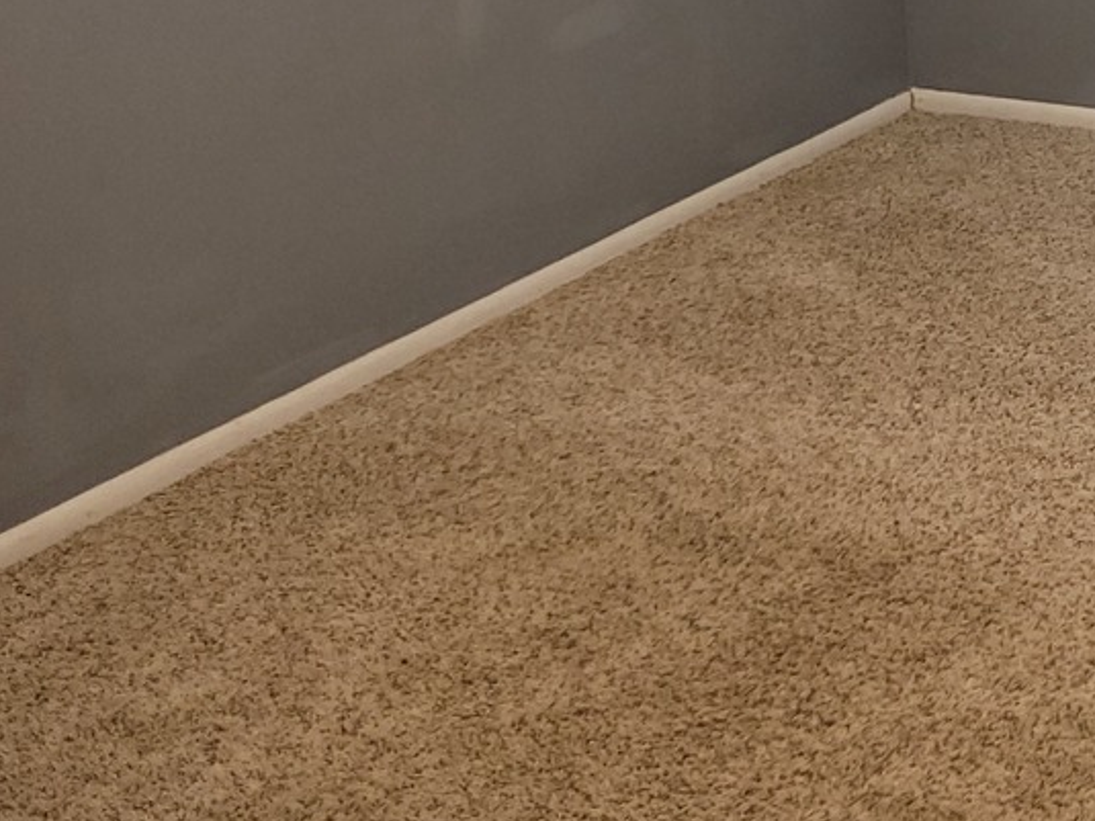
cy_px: -248
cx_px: 1404
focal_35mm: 70
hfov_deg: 24.4
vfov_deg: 19.4
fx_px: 2214
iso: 100
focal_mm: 5.4
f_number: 1.8
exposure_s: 1/24
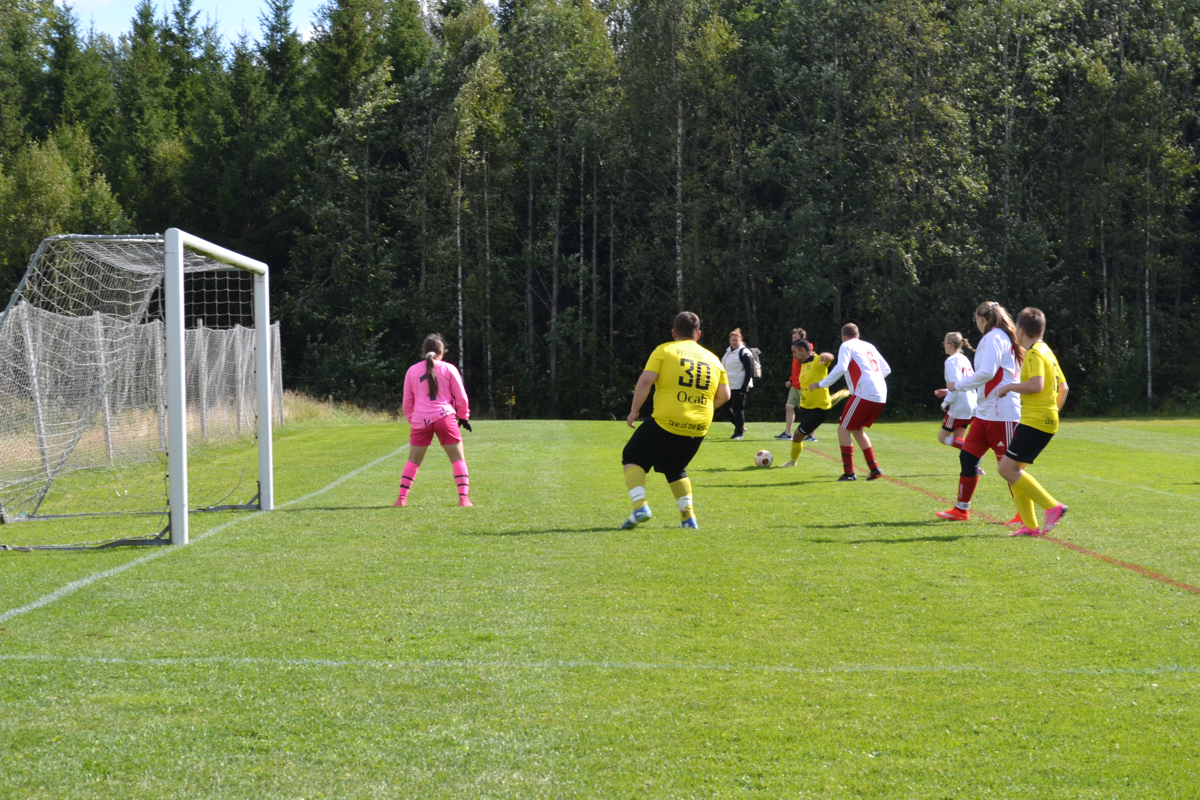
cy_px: 400
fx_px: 2750
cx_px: 600
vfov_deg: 16.6
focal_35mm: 82
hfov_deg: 24.6
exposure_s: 1/125
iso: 110
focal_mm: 55
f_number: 8
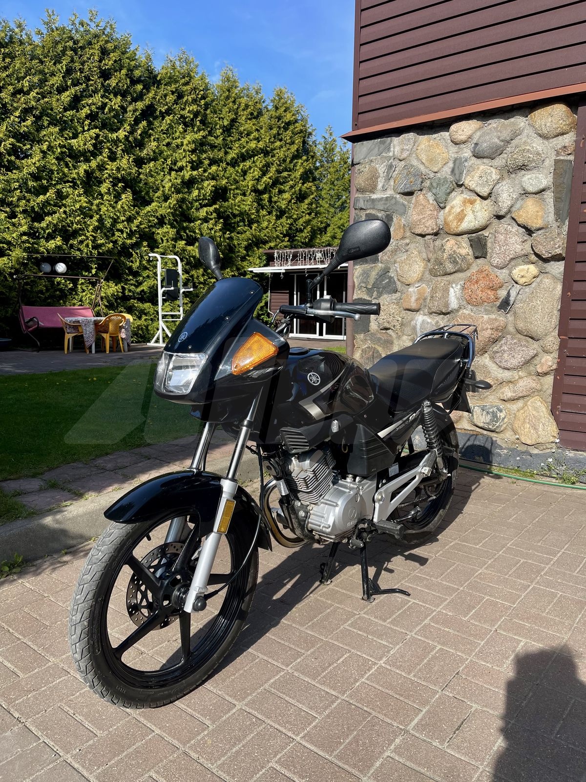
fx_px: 564
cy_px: 391
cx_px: 293
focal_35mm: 25
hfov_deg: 54.9
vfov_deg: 69.4
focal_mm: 5.1
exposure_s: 1/2012
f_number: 1.6
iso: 32
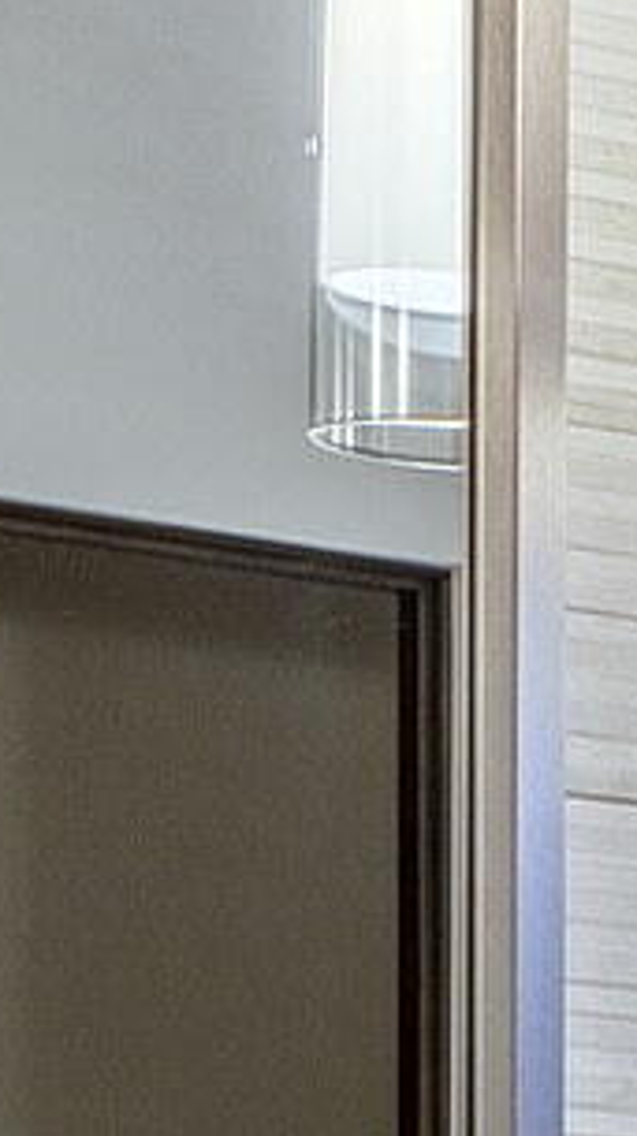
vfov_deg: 9.0
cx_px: 3014
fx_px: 6954
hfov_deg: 4.6
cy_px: 1881
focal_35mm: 231
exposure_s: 1/80
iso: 200
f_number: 7.1
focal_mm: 24
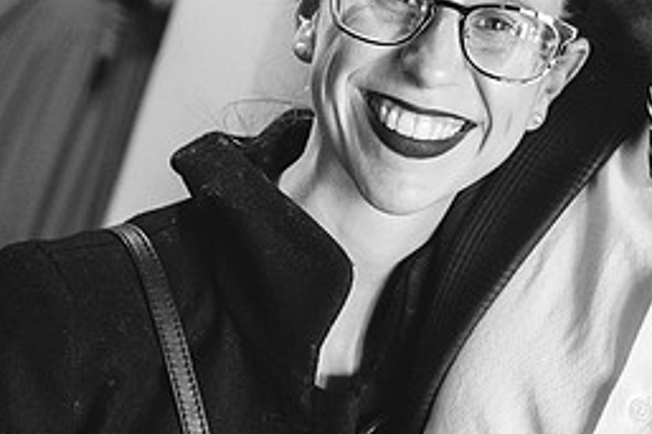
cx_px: 535
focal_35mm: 113
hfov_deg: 17.9
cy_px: -32
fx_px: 2045
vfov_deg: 11.9
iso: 4000
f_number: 4.5
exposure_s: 1/100
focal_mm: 50
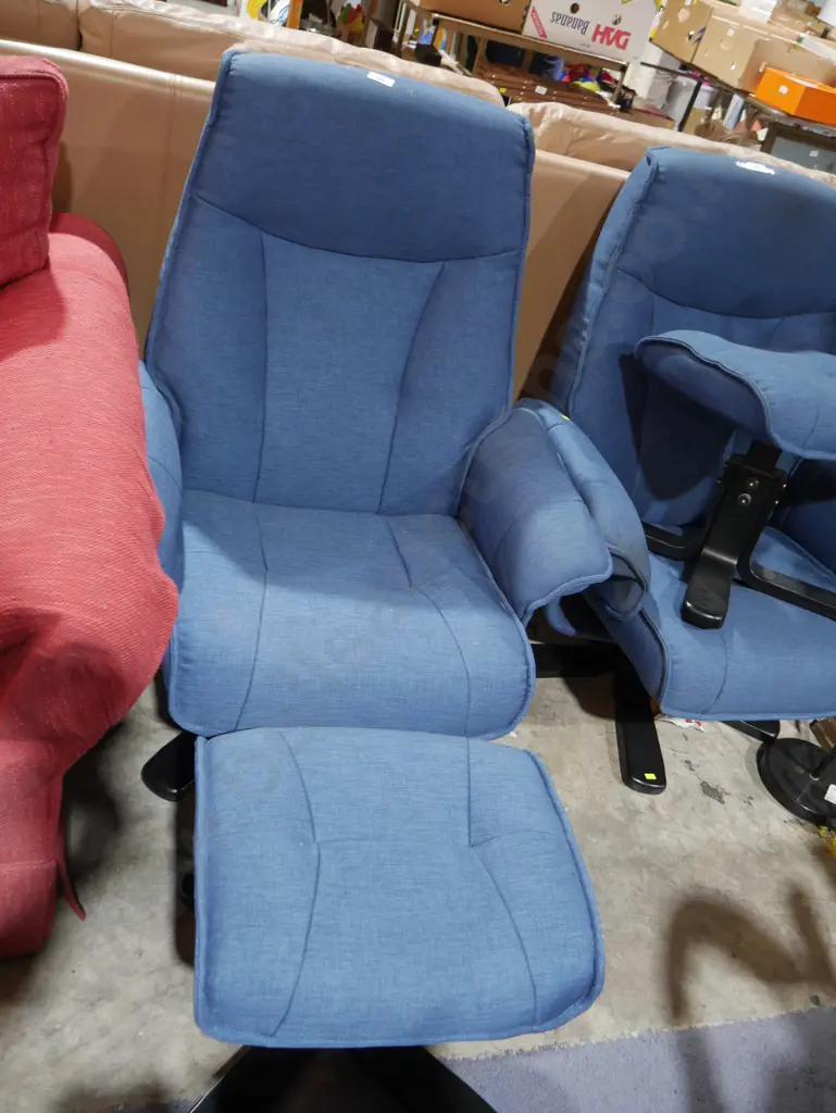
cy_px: 556
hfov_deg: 49.8
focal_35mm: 28
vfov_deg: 63.4
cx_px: 418
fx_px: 901
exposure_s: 1/60
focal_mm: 14
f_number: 3.5
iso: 1000
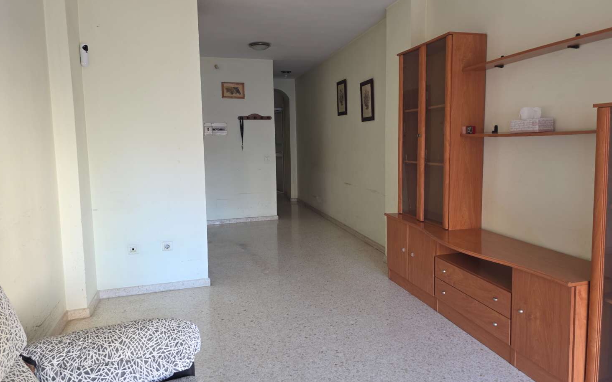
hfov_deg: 72.5
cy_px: 175
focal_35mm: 25
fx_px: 417
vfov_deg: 49.2
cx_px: 310
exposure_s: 1/50
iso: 80
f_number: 1.7
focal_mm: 6.3
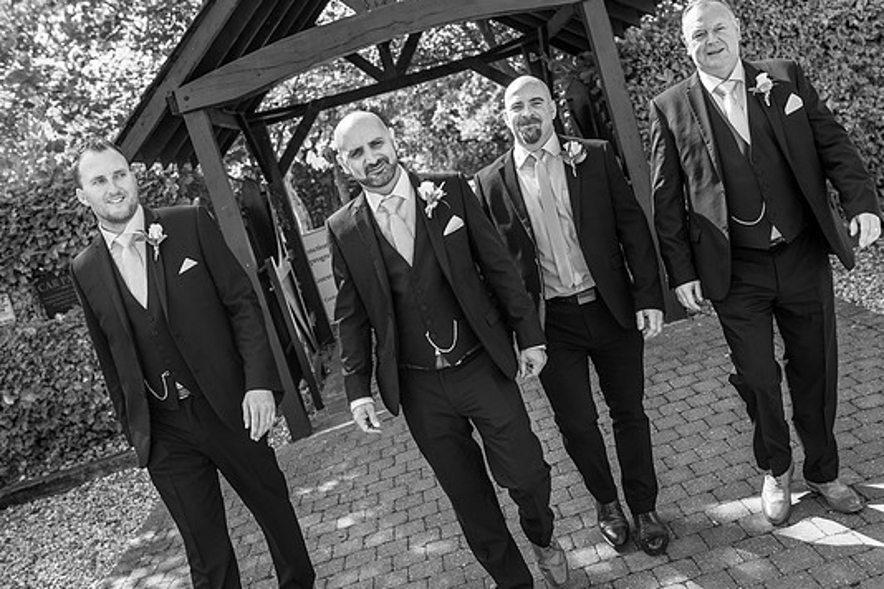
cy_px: 288
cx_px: 455
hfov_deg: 50.7
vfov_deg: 35.1
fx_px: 933
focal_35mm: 38
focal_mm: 35
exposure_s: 1/250
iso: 100
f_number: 4
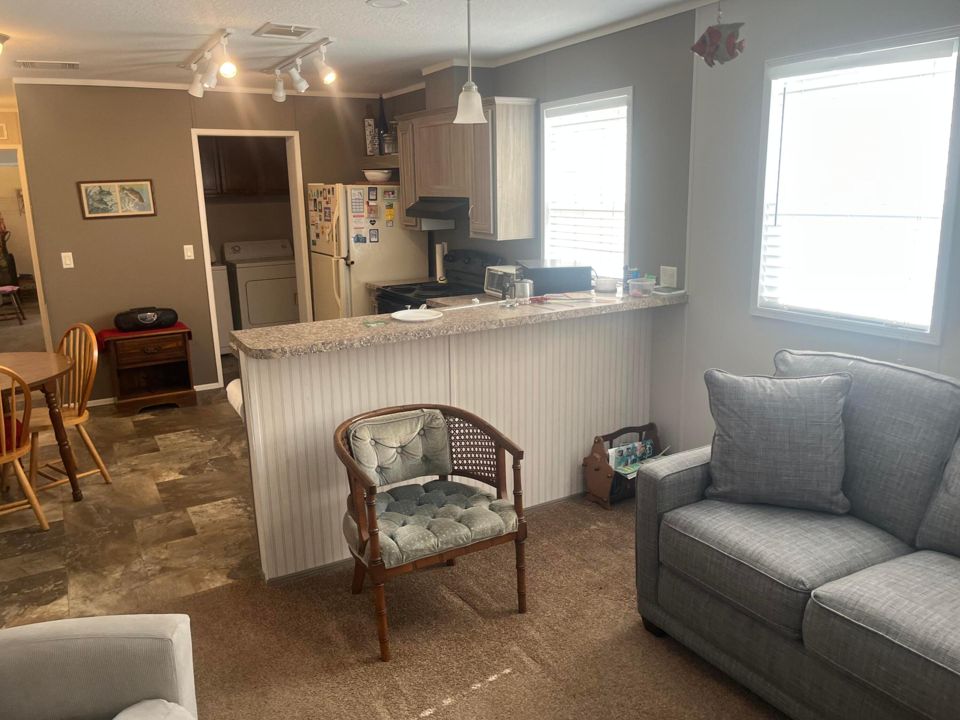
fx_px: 721
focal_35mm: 26
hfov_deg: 67.3
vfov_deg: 53.1
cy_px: 360
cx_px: 480
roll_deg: +3.0
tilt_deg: -13.4
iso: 100
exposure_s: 1/121
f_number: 1.6
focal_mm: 5.1
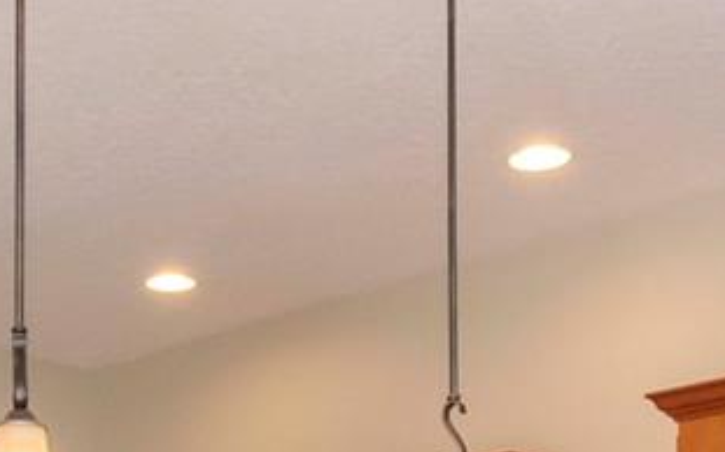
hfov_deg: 23.5
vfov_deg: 13.2
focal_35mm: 87
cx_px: 117
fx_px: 1711
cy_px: 883
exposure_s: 1/15
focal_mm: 11
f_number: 14
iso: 640
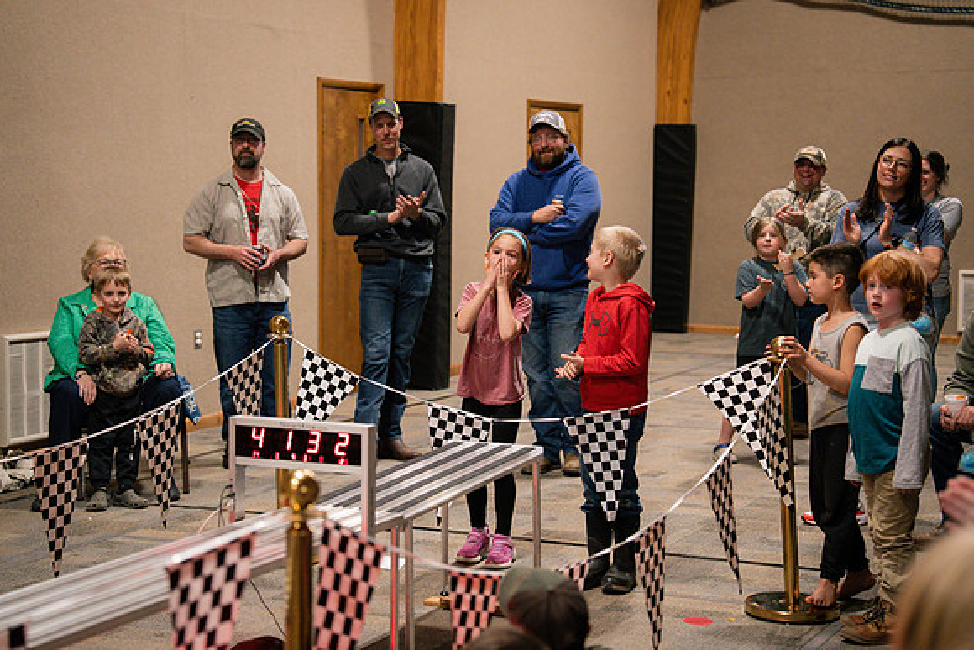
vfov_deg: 19.5
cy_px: 325
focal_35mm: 70
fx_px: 1894
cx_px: 487
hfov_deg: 28.8
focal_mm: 70
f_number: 2.8
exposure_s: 1/320
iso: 2500
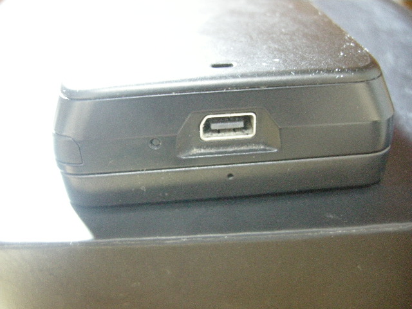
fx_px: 428
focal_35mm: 36
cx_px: 206
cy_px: 154
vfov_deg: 39.7
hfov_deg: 51.4
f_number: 2.7
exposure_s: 1/2.1
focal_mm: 7.5
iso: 800
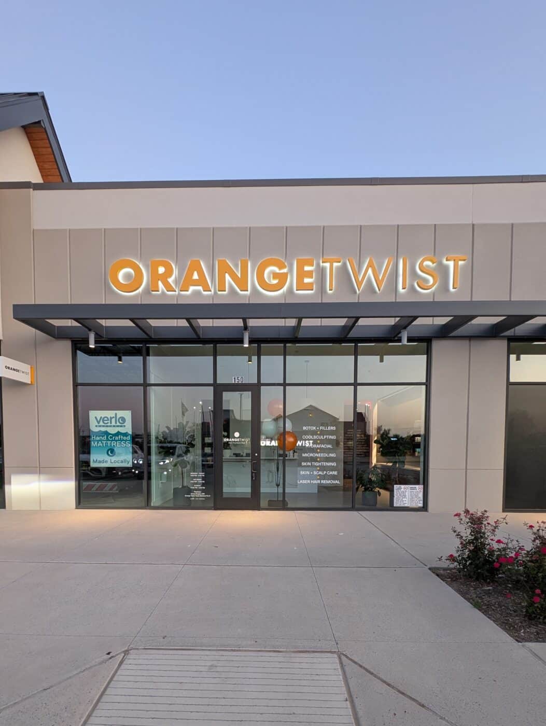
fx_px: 252
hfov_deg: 94.6
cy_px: 363
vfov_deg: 110.5
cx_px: 273
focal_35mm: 12
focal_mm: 2.23
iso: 152
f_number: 1.95
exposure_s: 1/33.5
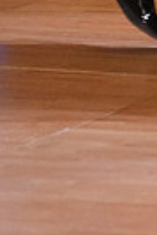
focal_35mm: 693
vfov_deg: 3.0
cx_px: 285
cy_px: -258
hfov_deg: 2.0
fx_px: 4521
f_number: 4.5
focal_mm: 159
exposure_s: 1/250
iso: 3200
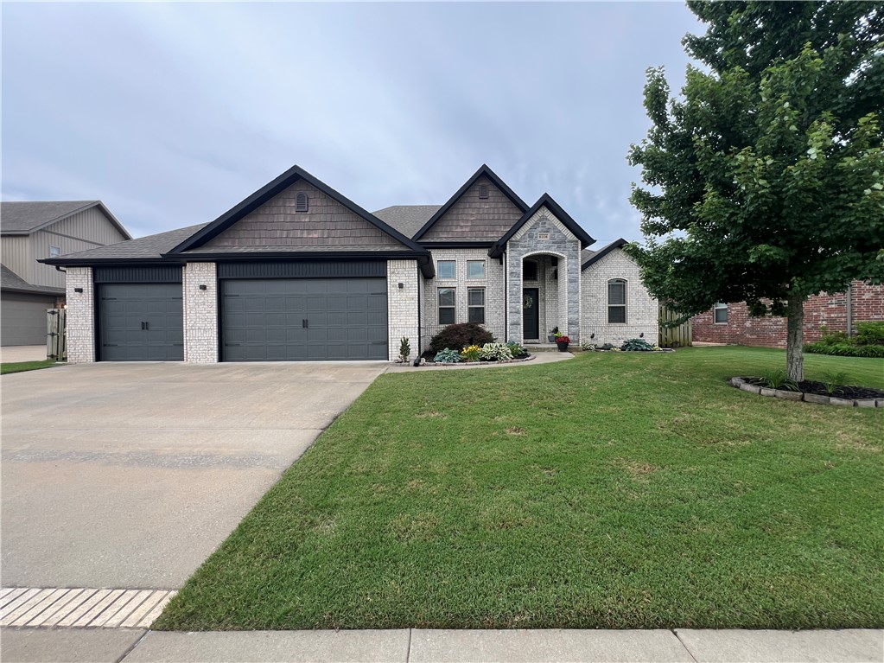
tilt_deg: -0.7
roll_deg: -0.2
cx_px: 442
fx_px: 332
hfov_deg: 106.2
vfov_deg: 89.9
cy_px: 332
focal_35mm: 13
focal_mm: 1.57
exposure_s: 1/106
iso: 32
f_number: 1.8
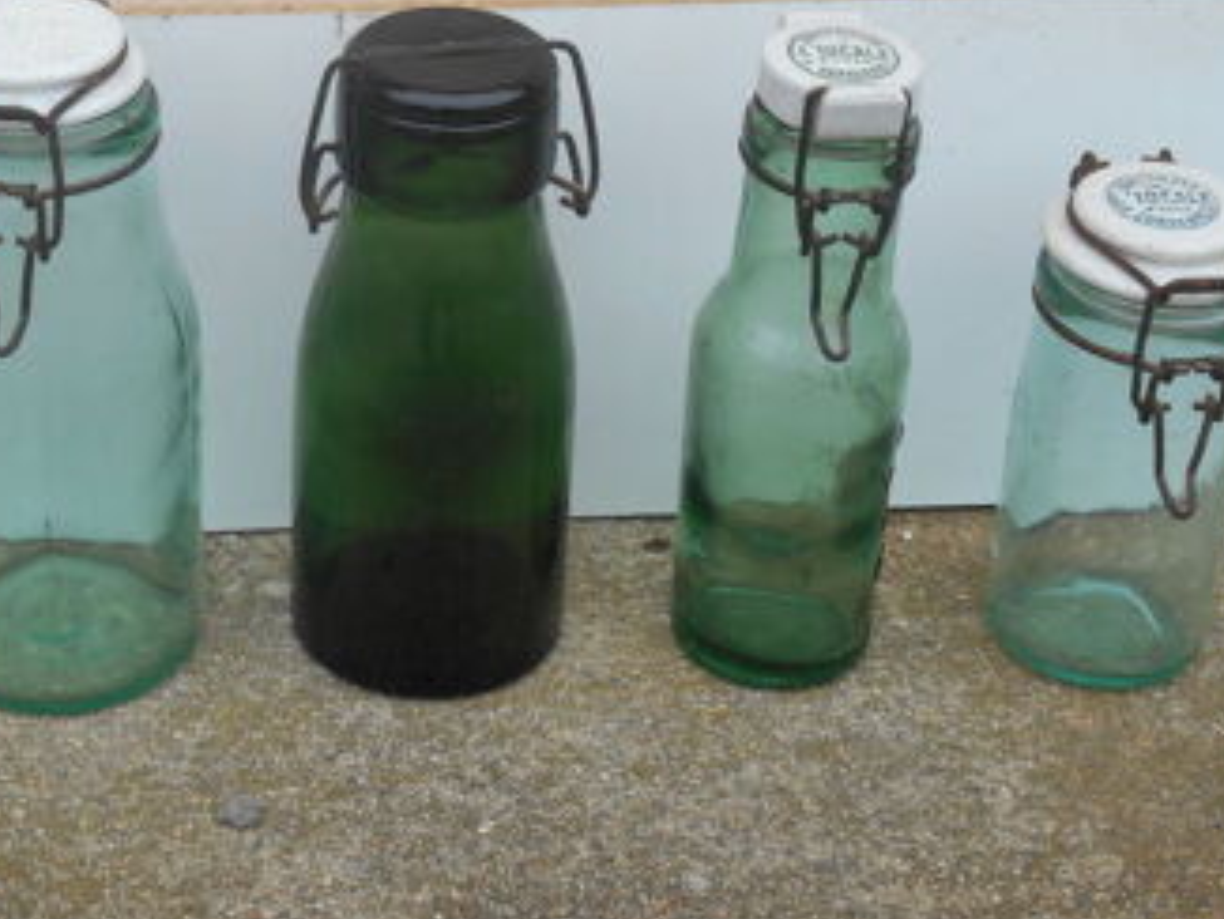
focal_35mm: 90
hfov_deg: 21.7
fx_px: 3184
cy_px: 331
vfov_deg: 16.4
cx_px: 429
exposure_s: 1/80
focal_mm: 10.9
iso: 80
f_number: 4.4
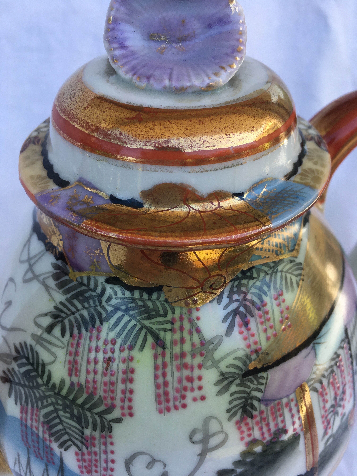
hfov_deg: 48.2
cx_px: 178
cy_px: 238
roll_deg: +0.7
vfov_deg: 61.7
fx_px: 399
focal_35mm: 29
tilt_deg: -37.8
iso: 25
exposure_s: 1/167
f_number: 2.2
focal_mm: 4.15
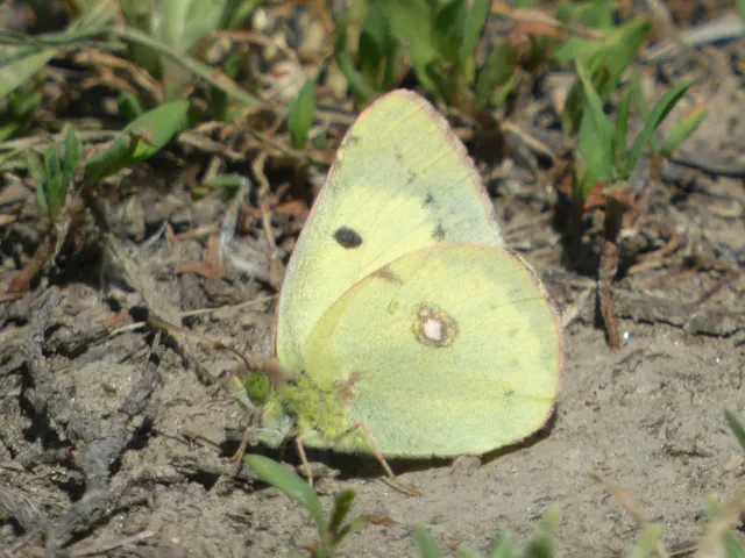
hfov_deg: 1.8
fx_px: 23889
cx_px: 372
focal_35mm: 1110
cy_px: 279
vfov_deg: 1.3
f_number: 5.7
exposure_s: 1/800
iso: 80
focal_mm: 198.9
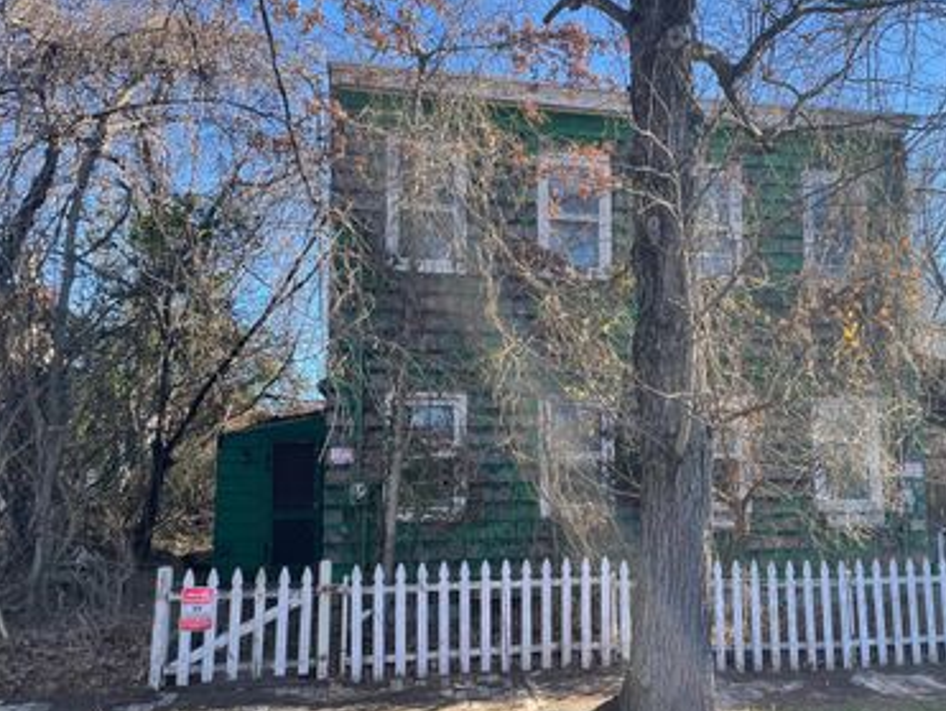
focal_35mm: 35
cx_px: 625
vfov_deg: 40.7
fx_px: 957
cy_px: 389
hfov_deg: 51.7
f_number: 1.6
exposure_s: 1/774
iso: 32
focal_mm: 4.2
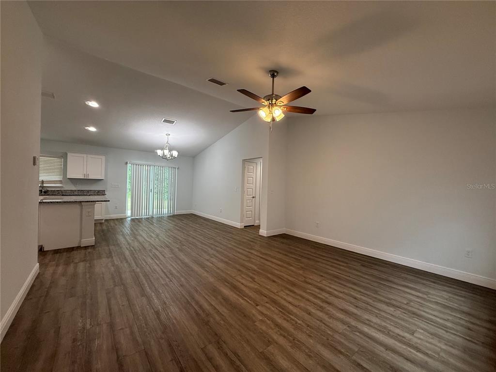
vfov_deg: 85.7
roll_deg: -1.9
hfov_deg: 102.1
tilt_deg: +0.1
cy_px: 186
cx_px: 248
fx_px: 201
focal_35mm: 14
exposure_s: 1/120
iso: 320
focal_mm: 2.22
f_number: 2.2
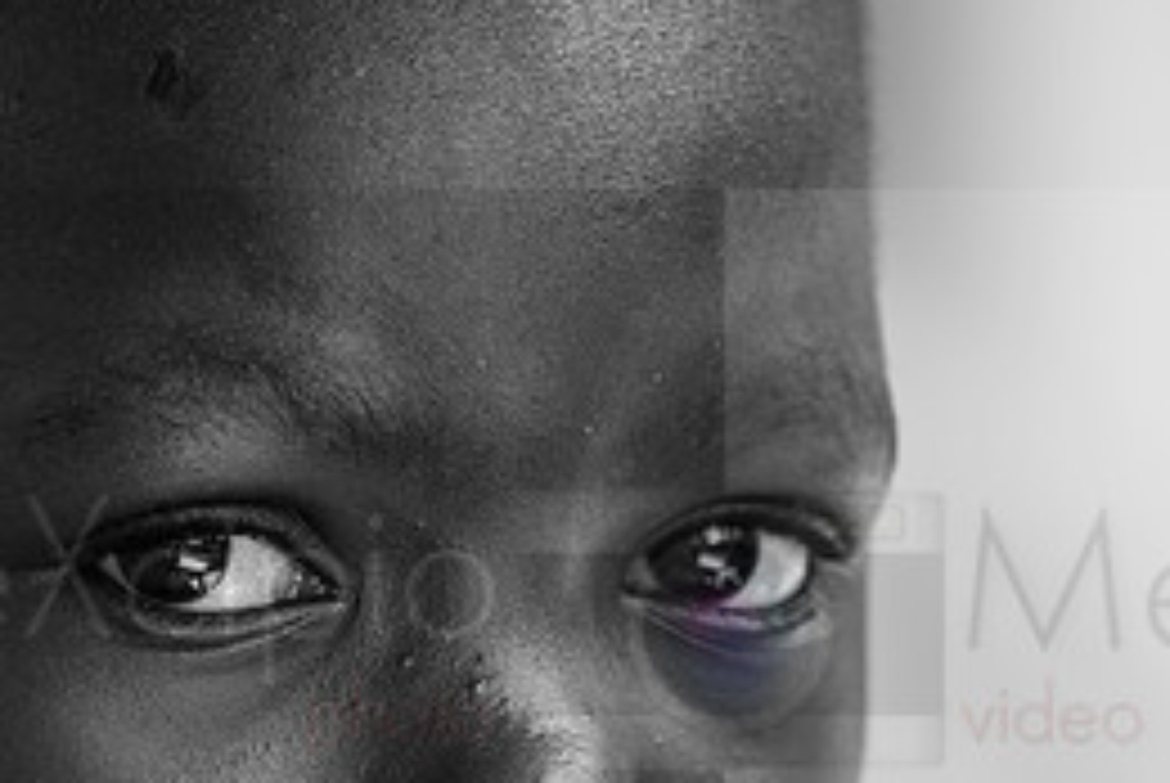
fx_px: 15292
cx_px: 658
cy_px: 671
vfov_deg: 2.9
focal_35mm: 470
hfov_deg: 4.4
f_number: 4
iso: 125
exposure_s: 1/200
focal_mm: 200
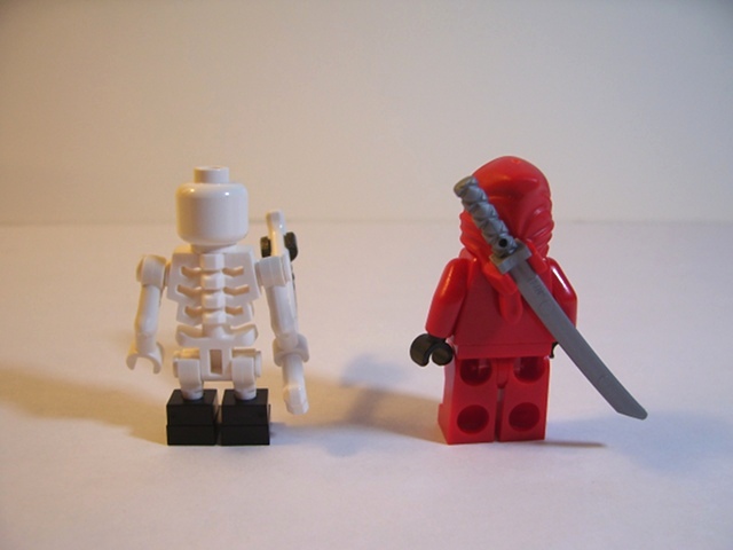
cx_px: 366
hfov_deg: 54.0
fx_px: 720
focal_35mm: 34
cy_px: 275
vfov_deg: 41.8
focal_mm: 5.6
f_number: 2.7
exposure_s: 1/90
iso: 80
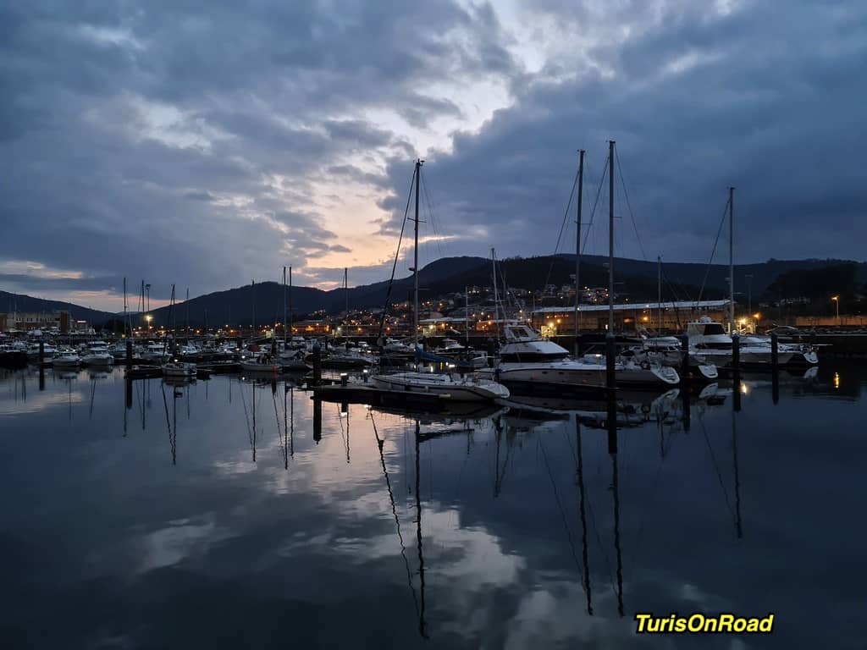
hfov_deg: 69.4
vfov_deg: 54.9
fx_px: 626
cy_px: 325
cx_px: 434
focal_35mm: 25
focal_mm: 7
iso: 640
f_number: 1.8
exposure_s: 1/50
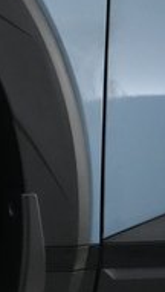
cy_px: 232
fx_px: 651
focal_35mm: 84
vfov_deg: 24.9
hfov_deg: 10.7
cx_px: -310
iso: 6400
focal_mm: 24
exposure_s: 1/160
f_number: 2.8
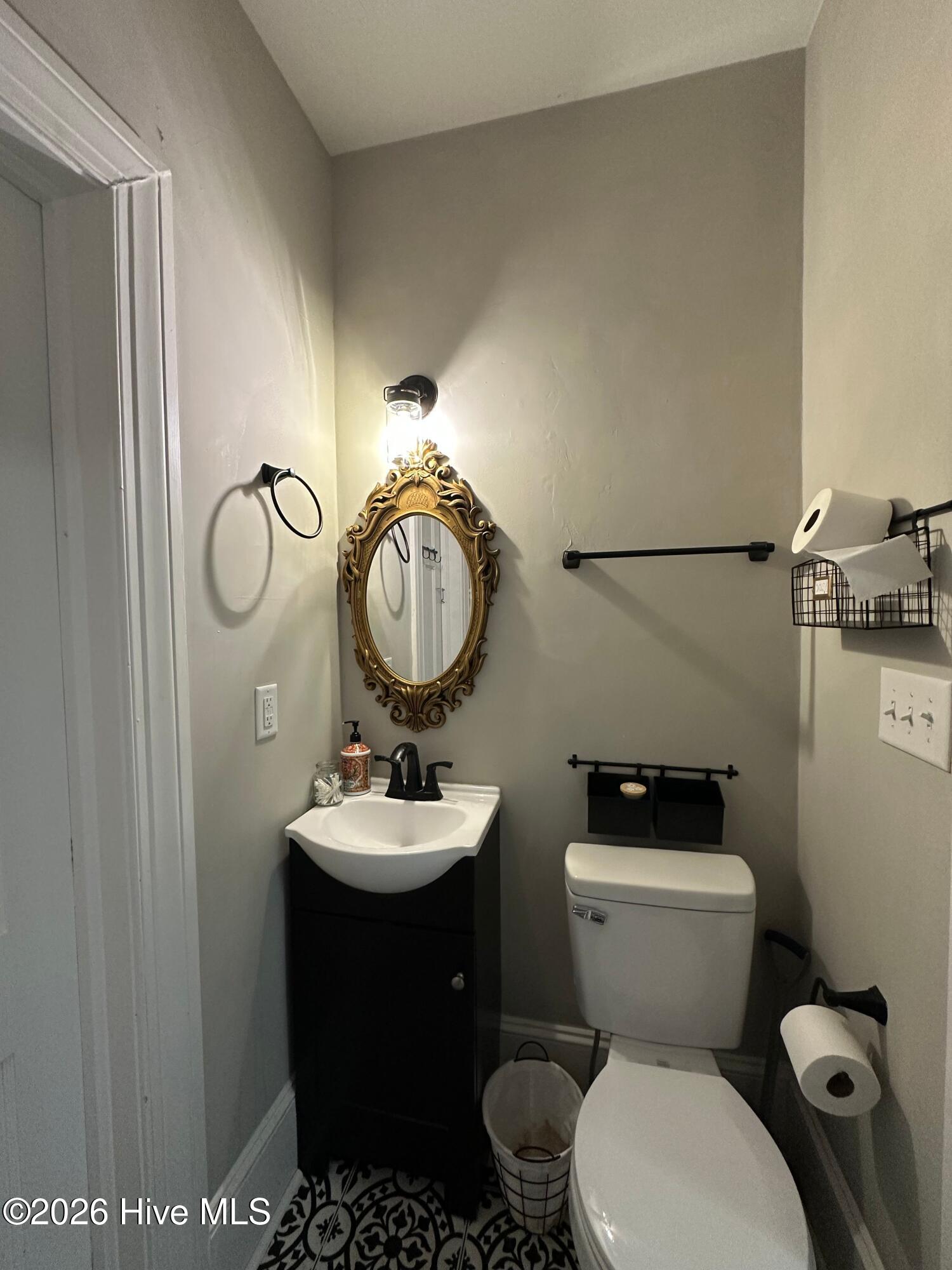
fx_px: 513
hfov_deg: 85.7
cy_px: 635
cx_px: 476
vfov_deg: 102.1
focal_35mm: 14
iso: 320
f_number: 2.2
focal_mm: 2.22
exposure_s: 1/60
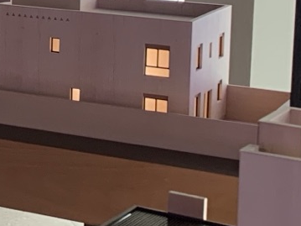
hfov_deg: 12.2
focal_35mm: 139
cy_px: -66
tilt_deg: -3.9
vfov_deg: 10.4
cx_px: -340
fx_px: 1208
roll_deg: -1.5
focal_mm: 4.25
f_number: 1.8
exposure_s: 1/121
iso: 80
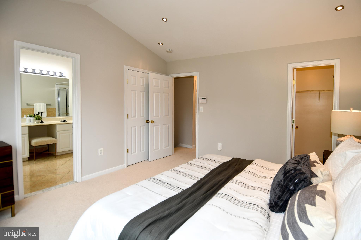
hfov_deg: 90.0
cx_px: 180
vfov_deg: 67.4
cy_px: 120
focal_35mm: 18
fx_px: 180
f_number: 4
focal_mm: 12
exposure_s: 1/60
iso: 200
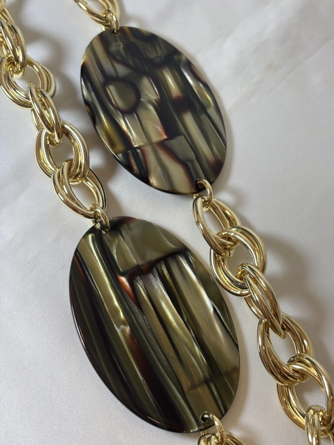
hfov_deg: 28.0
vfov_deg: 36.8
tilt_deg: -65.4
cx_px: 167
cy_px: 222
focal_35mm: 52
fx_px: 669
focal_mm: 5.96
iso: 32
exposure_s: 1/100
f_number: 1.6
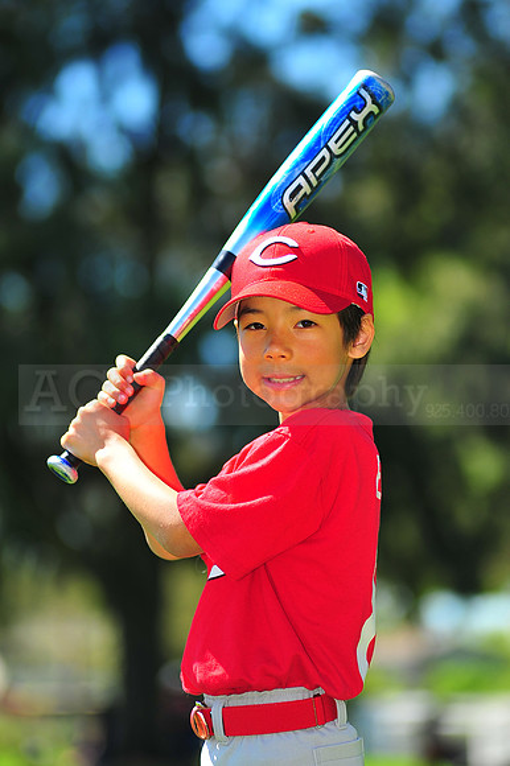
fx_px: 3829
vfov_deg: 11.4
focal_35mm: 180
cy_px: 383
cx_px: 255
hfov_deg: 7.6
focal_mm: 180
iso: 200
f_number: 4.5
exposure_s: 1/800
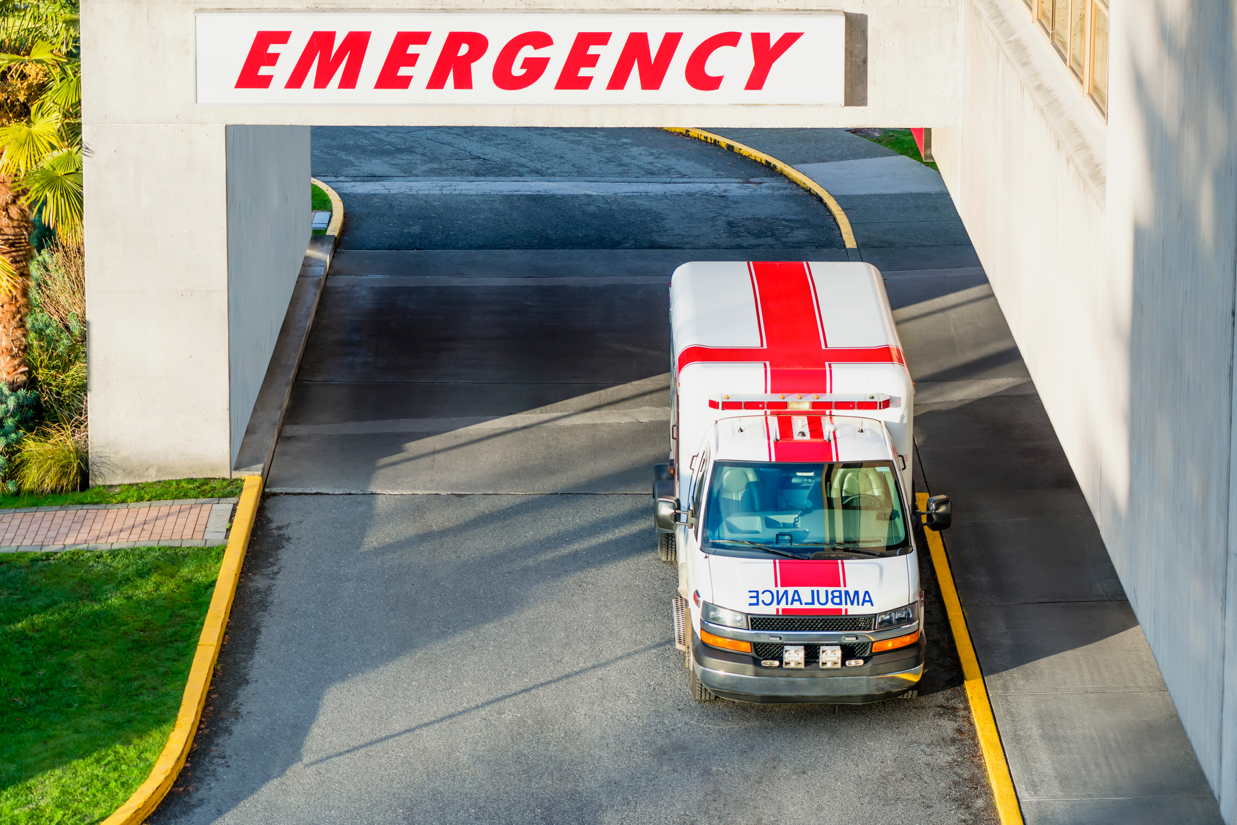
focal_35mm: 106
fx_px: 3642
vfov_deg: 12.9
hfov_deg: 19.3
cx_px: 623
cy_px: 412
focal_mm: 105
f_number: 5
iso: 125
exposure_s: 1/400
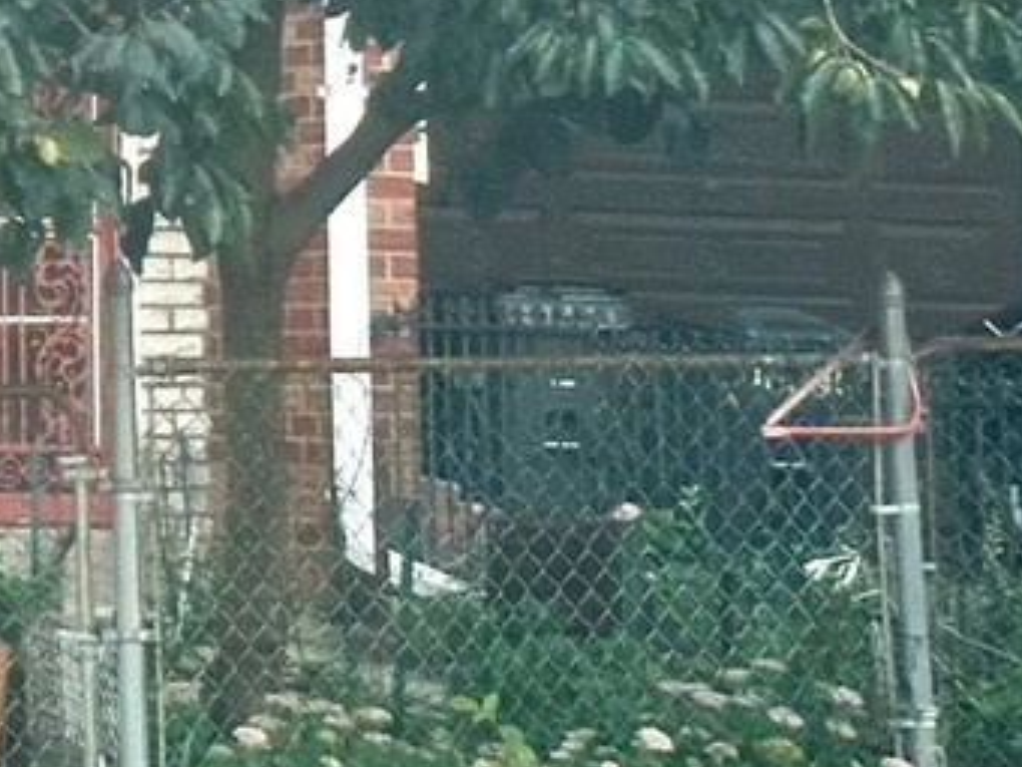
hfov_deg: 8.6
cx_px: -508
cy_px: -770
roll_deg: -0.6
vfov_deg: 6.4
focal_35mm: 226
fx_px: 6672
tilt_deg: +10.1
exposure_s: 1/115
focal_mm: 6.86
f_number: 1.78
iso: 64
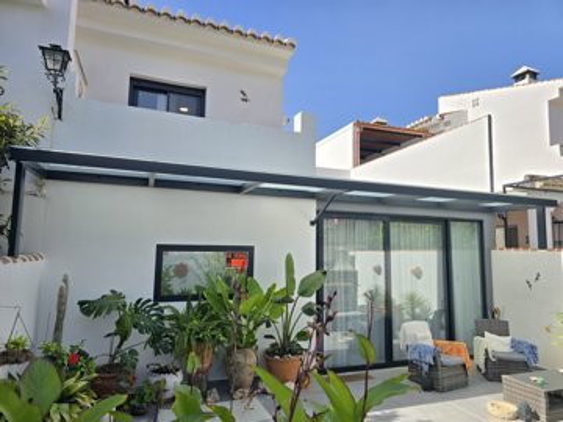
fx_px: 374
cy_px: 211
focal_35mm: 23
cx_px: 282
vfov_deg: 58.9
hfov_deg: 73.9
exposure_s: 1/976
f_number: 1.7
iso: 12
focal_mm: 6.3
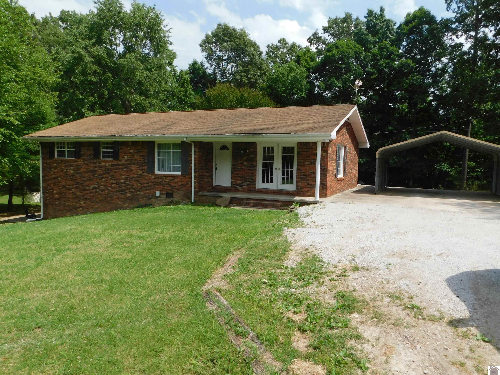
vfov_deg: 54.9
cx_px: 250
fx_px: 361
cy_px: 188
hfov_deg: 69.4
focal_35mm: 25
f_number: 3.1
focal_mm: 4.5
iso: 125
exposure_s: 1/1500
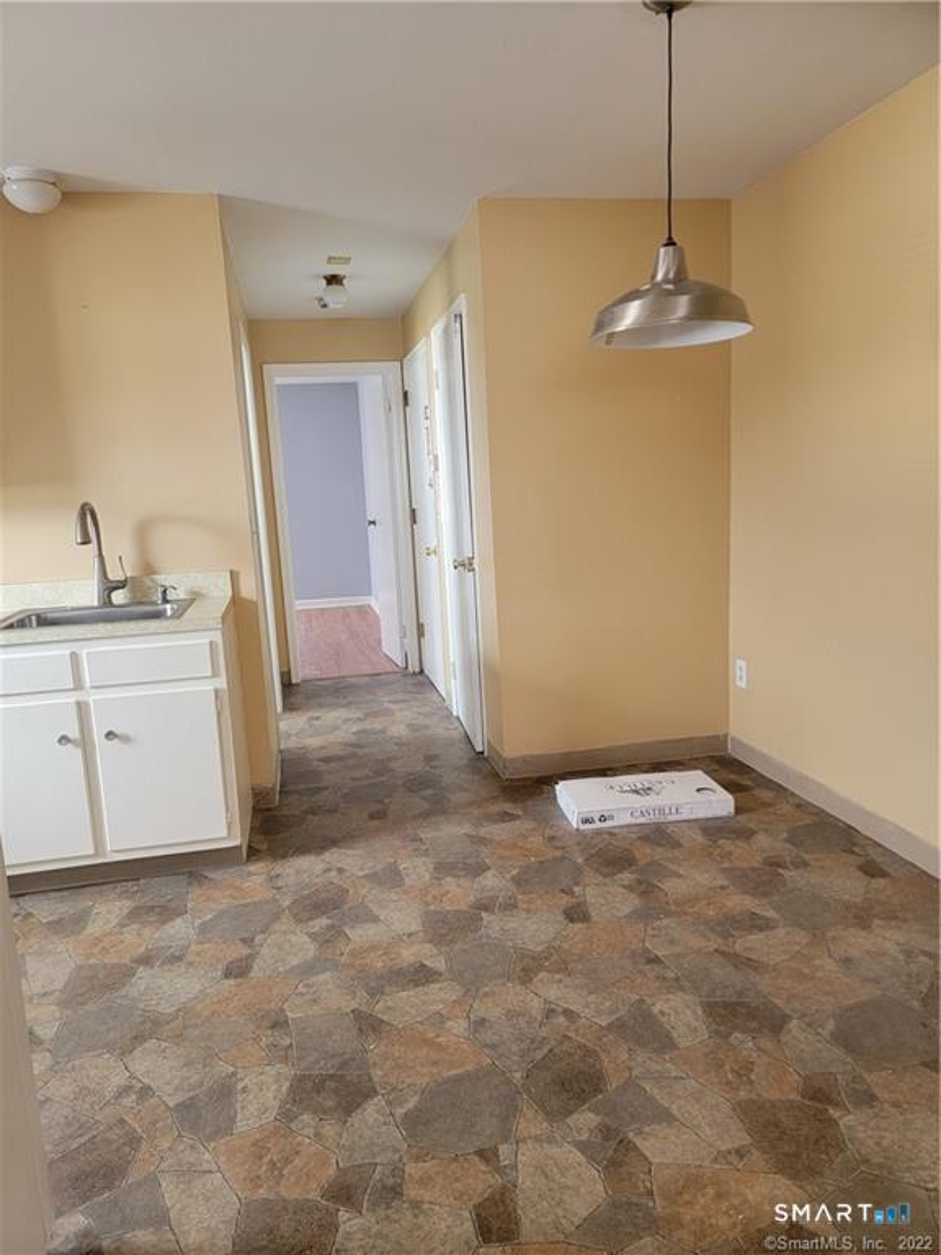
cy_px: 628
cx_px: 470
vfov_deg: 71.6
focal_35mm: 24
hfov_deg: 56.8
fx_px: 870
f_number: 1.8
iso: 250
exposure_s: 1/40
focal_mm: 6.7
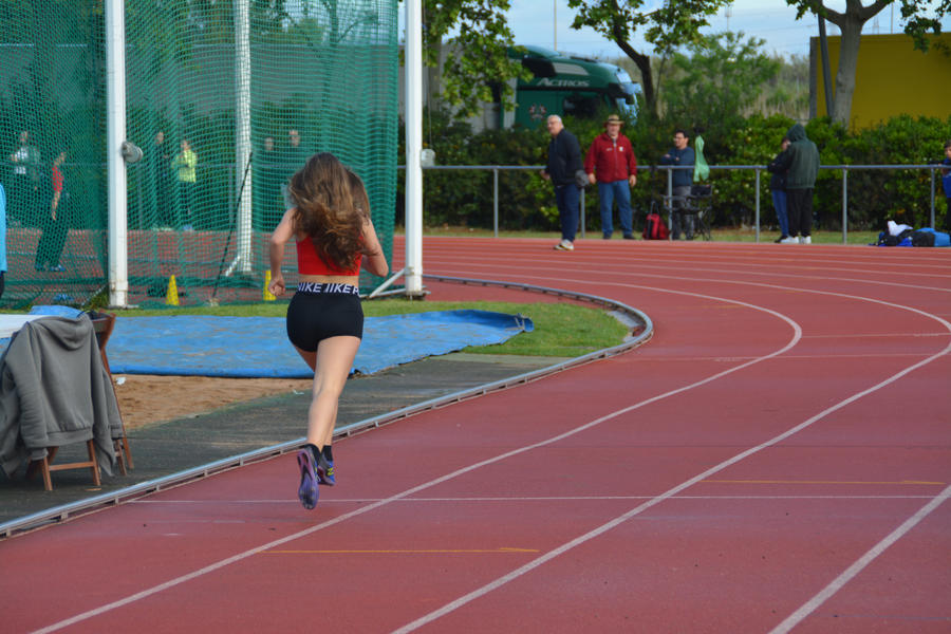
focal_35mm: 188
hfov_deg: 11.0
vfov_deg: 7.3
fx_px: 4953
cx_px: 476
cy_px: 317
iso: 250
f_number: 6
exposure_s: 1/500
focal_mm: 125
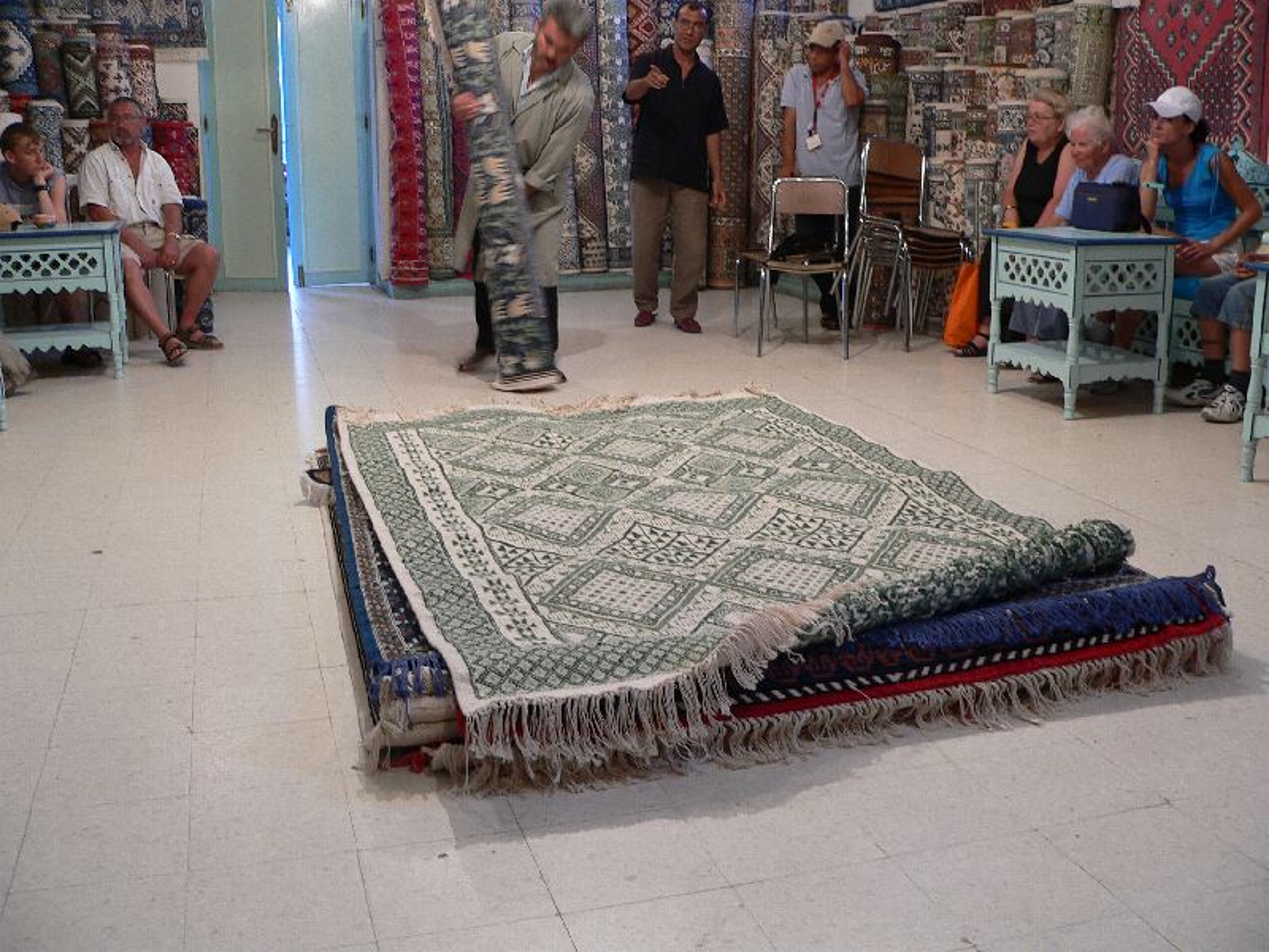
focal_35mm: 36
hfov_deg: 51.4
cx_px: 634
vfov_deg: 39.7
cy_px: 476
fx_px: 1320
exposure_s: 1/6
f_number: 2.8
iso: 80
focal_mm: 6
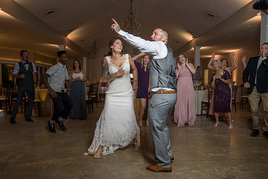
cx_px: 140
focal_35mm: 29
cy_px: 93
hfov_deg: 63.4
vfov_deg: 44.8
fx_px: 217
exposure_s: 1/200
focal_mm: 27
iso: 2000
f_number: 5.6
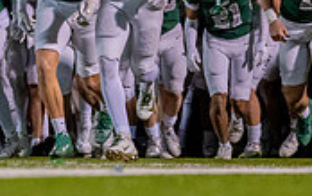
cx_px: -58
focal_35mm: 478
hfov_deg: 4.4
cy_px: -8
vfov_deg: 2.8
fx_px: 4067
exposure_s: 1/1000
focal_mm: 102
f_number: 2.8
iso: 3200
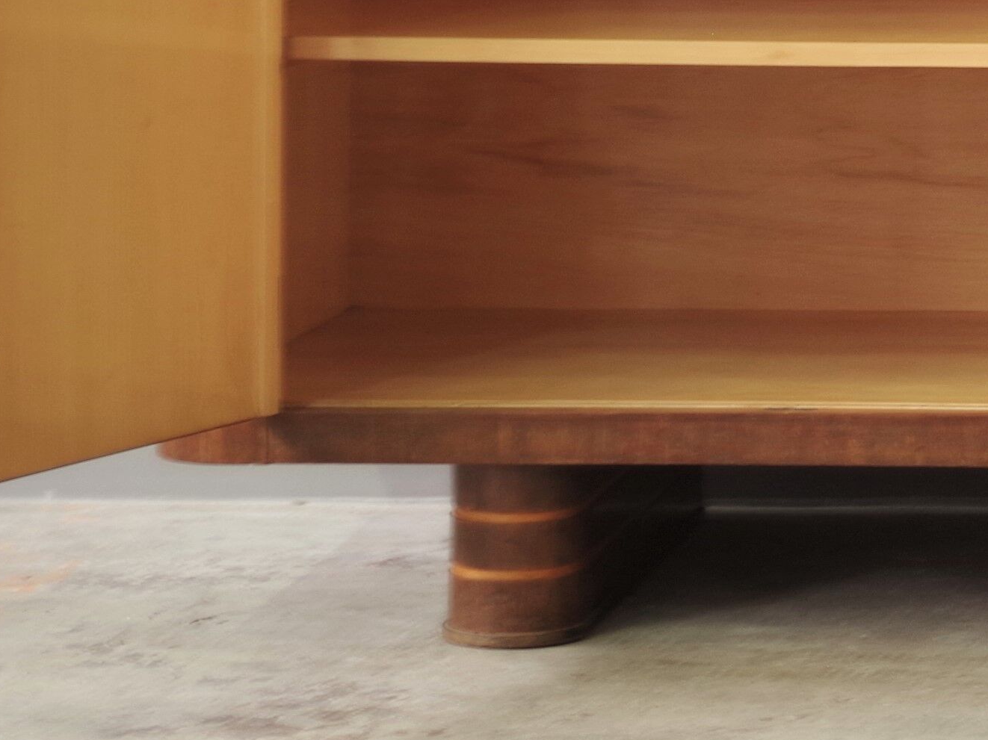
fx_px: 4651
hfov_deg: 11.3
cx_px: 1771
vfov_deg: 8.9
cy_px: -299
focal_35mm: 163
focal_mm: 28.13
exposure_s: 1/3.33
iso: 100
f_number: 4
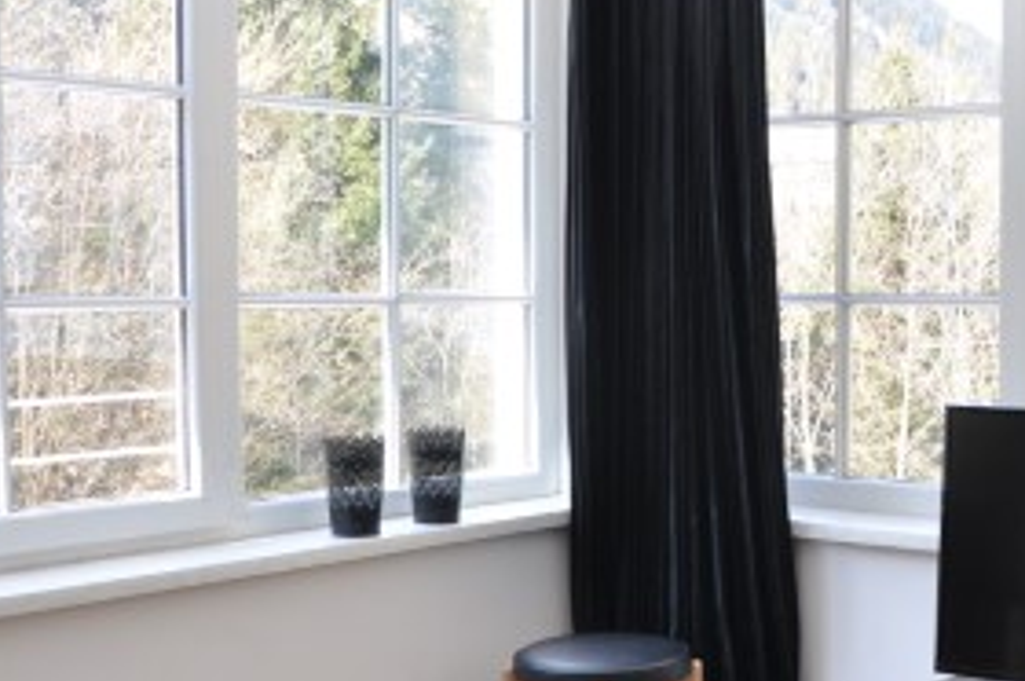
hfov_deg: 33.5
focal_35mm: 58
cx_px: 827
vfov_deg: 23.3
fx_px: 1649
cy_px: 388
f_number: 4.5
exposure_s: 1/80
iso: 200
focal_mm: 18
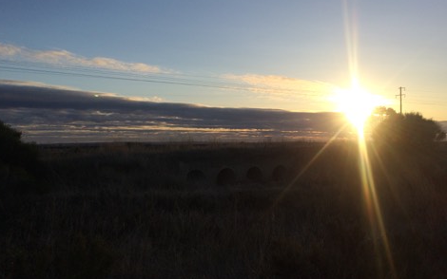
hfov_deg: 56.7
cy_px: 111
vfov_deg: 37.1
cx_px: 223
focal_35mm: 34
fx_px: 414
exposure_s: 1/2564
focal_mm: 4.15
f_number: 2.2
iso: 32
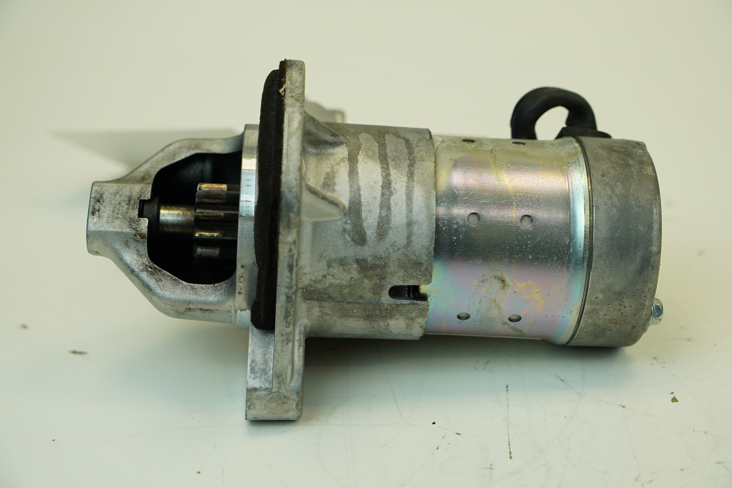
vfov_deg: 21.2
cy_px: 244
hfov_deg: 31.4
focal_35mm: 64
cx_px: 366
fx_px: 1301
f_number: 4
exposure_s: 1/160
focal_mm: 43
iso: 160
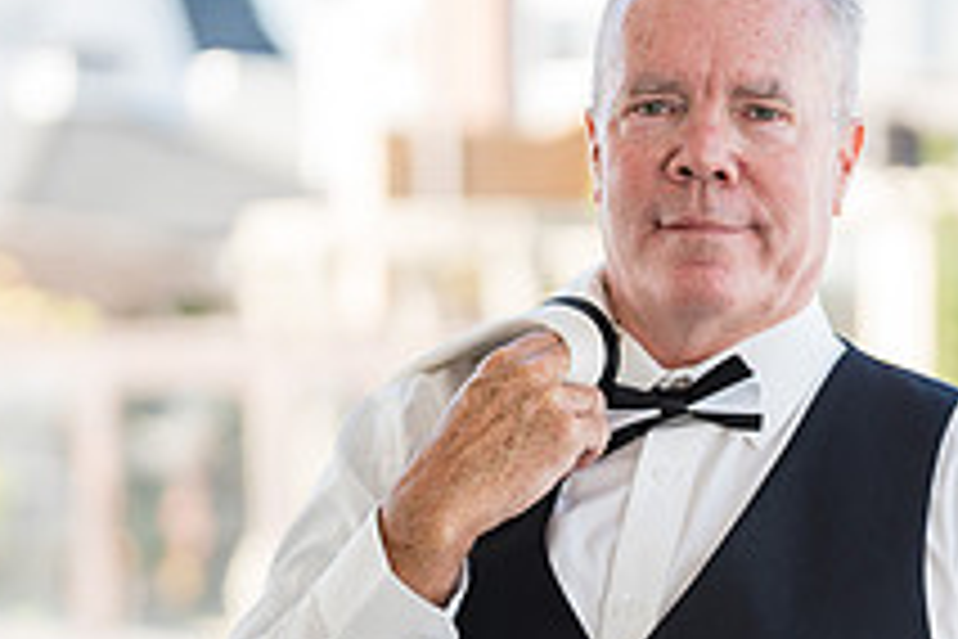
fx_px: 3619
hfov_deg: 15.0
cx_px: 733
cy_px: 565
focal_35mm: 136
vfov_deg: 10.0
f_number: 1.2
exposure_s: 1/1250
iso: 100
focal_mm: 50
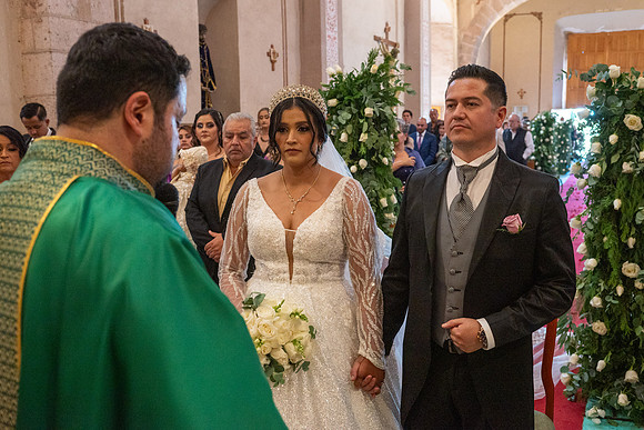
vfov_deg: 37.1
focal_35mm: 36
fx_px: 641
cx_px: 322
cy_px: 215
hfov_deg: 53.3
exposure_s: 1/100
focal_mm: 35
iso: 2500
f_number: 5
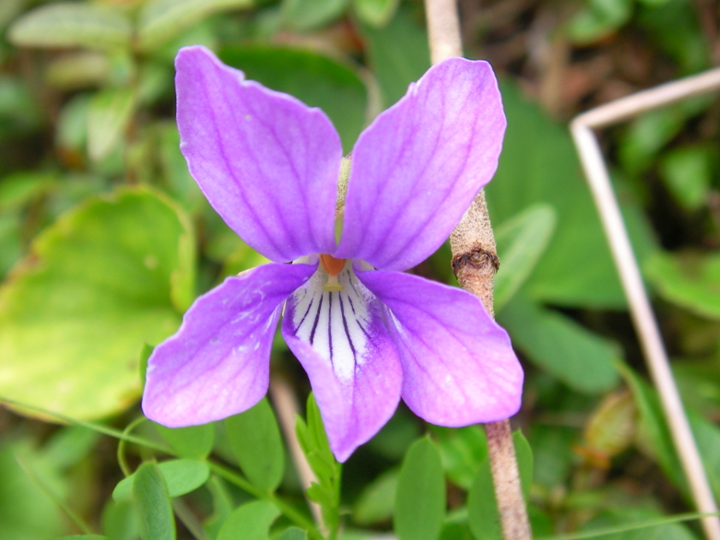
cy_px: 274
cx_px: 358
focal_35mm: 42
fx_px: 874
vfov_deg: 34.4
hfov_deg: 44.8
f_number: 3.5
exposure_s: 1/118
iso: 50
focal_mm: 6.3
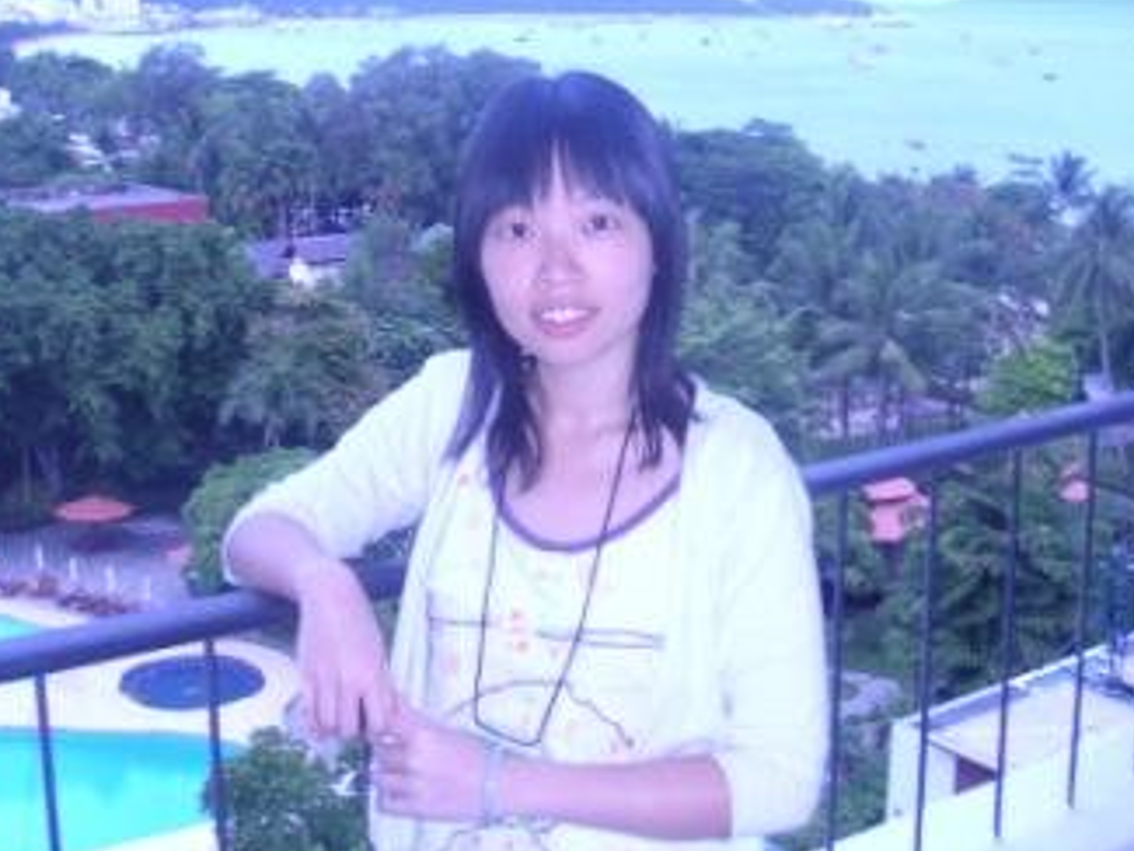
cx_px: 457
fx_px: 1671
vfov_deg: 28.4
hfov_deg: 37.3
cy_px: 307
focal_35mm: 51
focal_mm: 5.7
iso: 160
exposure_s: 1/45
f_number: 2.8
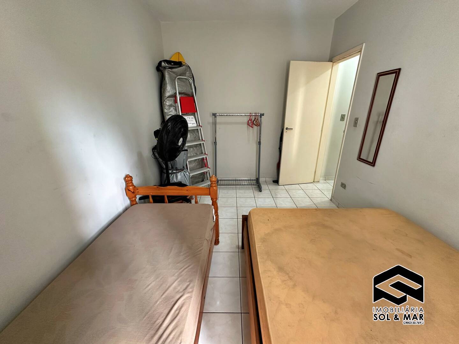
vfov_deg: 85.7
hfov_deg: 102.1
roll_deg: +0.4
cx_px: 230
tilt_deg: -20.1
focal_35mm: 14
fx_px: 186
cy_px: 172
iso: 200
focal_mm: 2.22
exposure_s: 1/60
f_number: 2.2
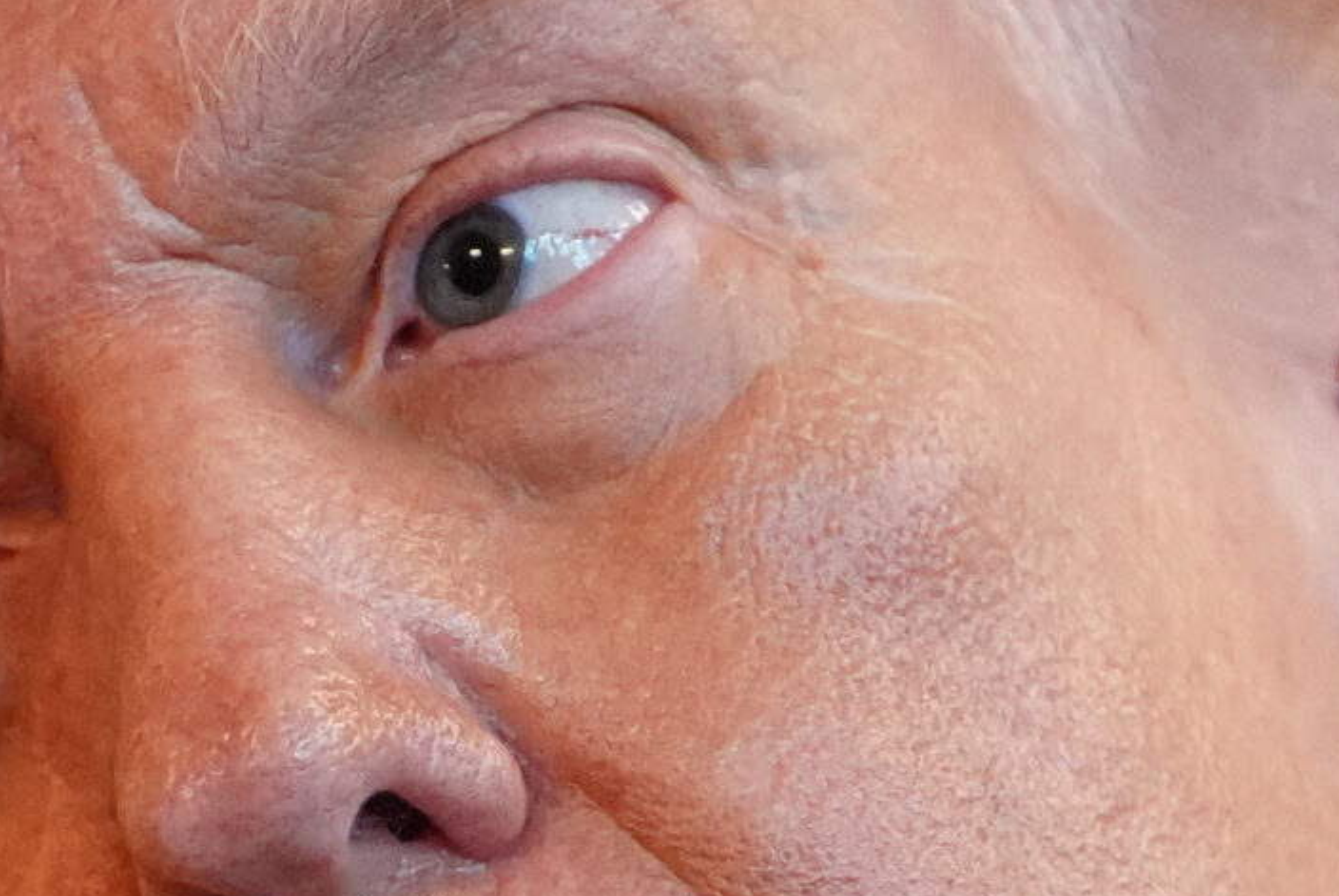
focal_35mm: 600
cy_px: 907
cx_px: 358
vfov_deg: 2.3
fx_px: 22339
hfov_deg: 3.4
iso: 5000
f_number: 2.8
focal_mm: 110
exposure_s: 1/200
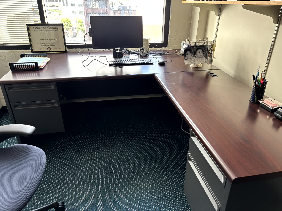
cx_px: 141
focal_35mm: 26
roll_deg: -1.1
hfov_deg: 67.3
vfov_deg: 53.1
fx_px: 212
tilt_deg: -26.8
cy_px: 106
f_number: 1.6
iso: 100
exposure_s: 1/121
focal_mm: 5.96
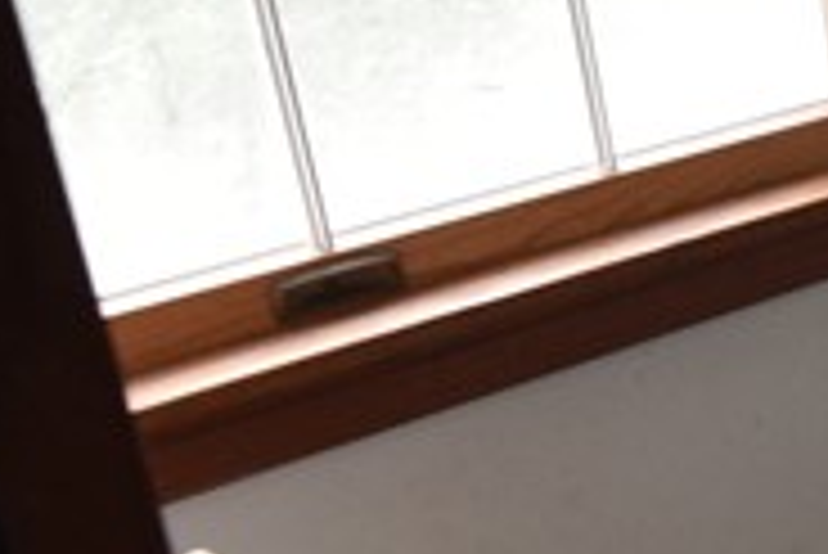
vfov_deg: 12.9
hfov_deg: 15.3
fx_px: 2440
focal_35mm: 106
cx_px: 1683
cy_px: 419
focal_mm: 12
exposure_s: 1/100
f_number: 5
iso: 800
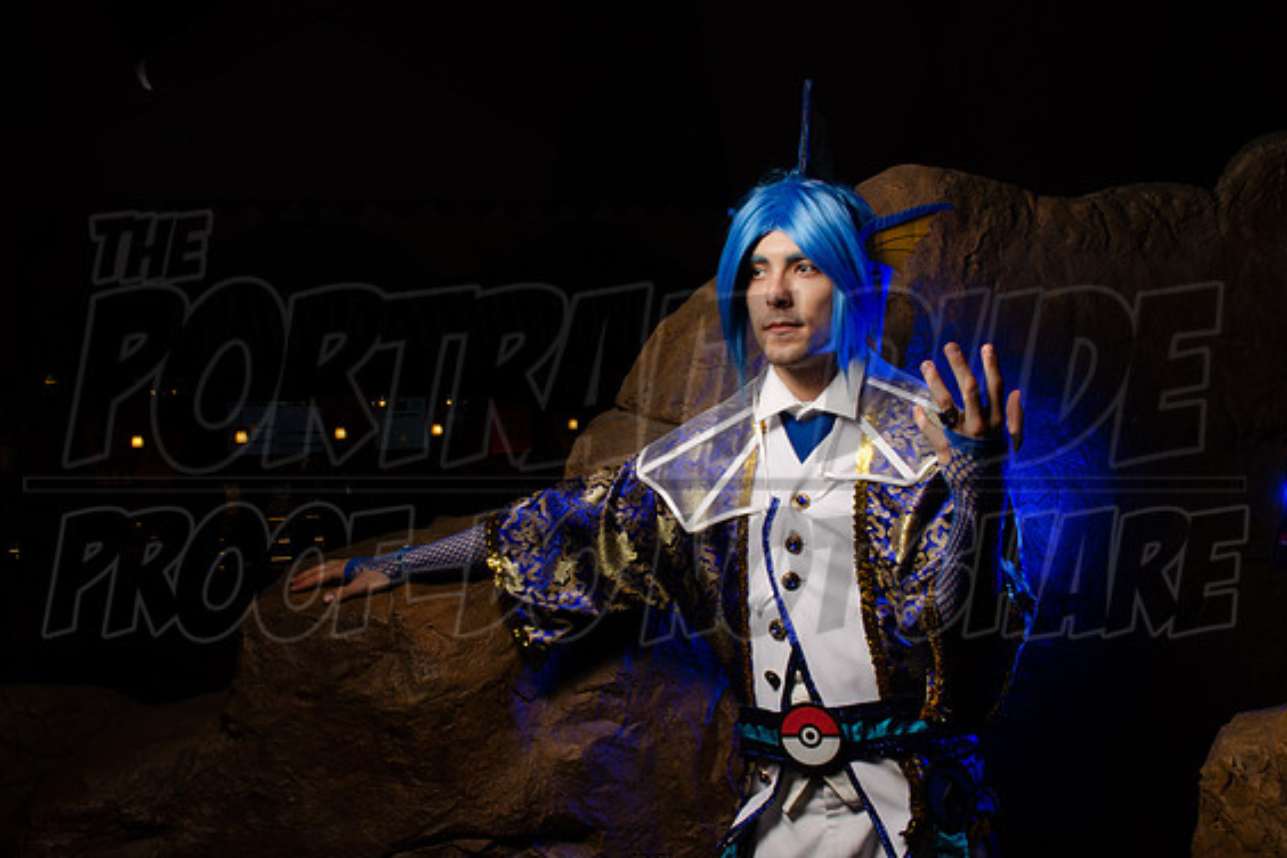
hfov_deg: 48.5
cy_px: 431
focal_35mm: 40
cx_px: 630
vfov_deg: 33.4
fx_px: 1430
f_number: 27
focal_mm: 26
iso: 200
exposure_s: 1/60
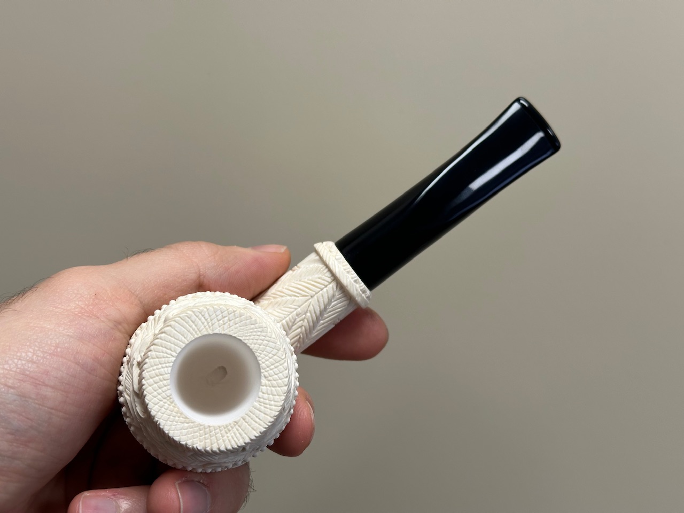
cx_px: 342
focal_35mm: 48
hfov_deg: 39.7
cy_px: 256
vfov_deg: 30.3
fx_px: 948
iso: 80
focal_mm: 6.86
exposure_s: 1/121
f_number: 1.78
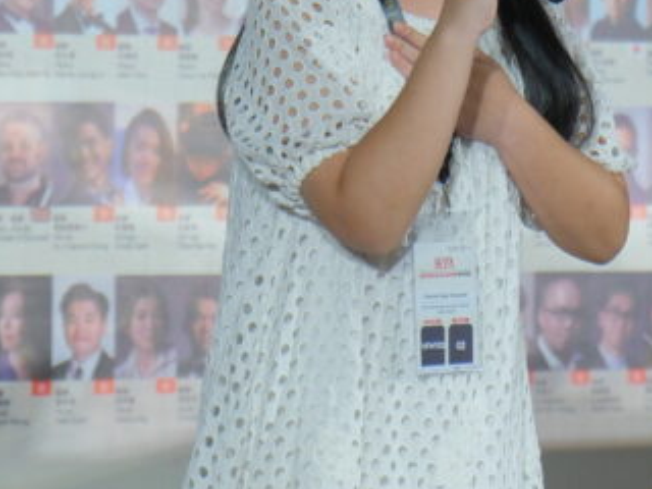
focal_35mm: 323
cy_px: -85
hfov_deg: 6.1
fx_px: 6084
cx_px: 548
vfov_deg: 4.6
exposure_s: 1/160
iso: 1250
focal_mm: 70
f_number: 2.8
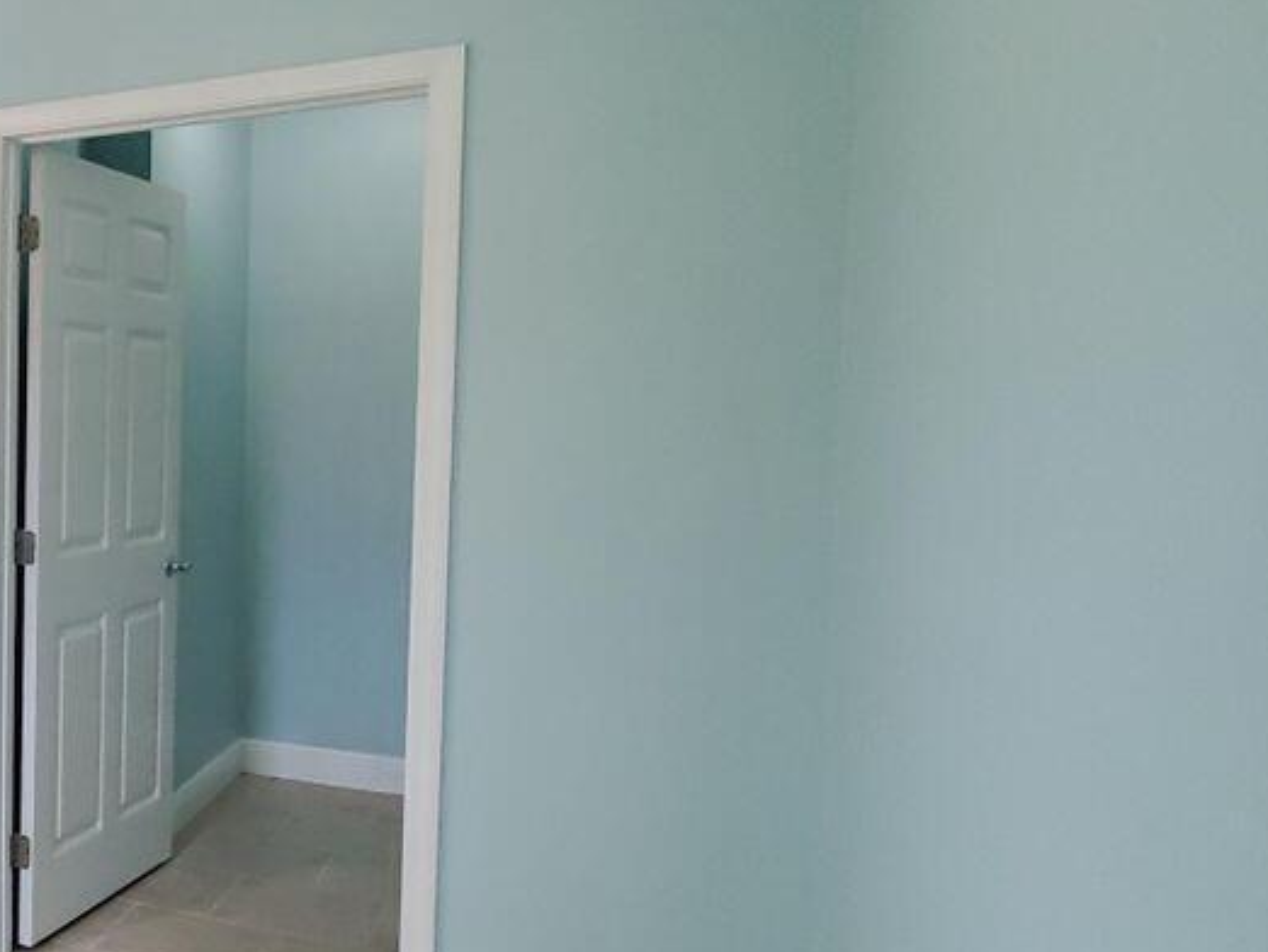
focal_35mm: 34
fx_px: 1246
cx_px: -264
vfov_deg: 41.8
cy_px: 500
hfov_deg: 38.9
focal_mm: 1.8
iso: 320
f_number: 2.2
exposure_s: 1/59
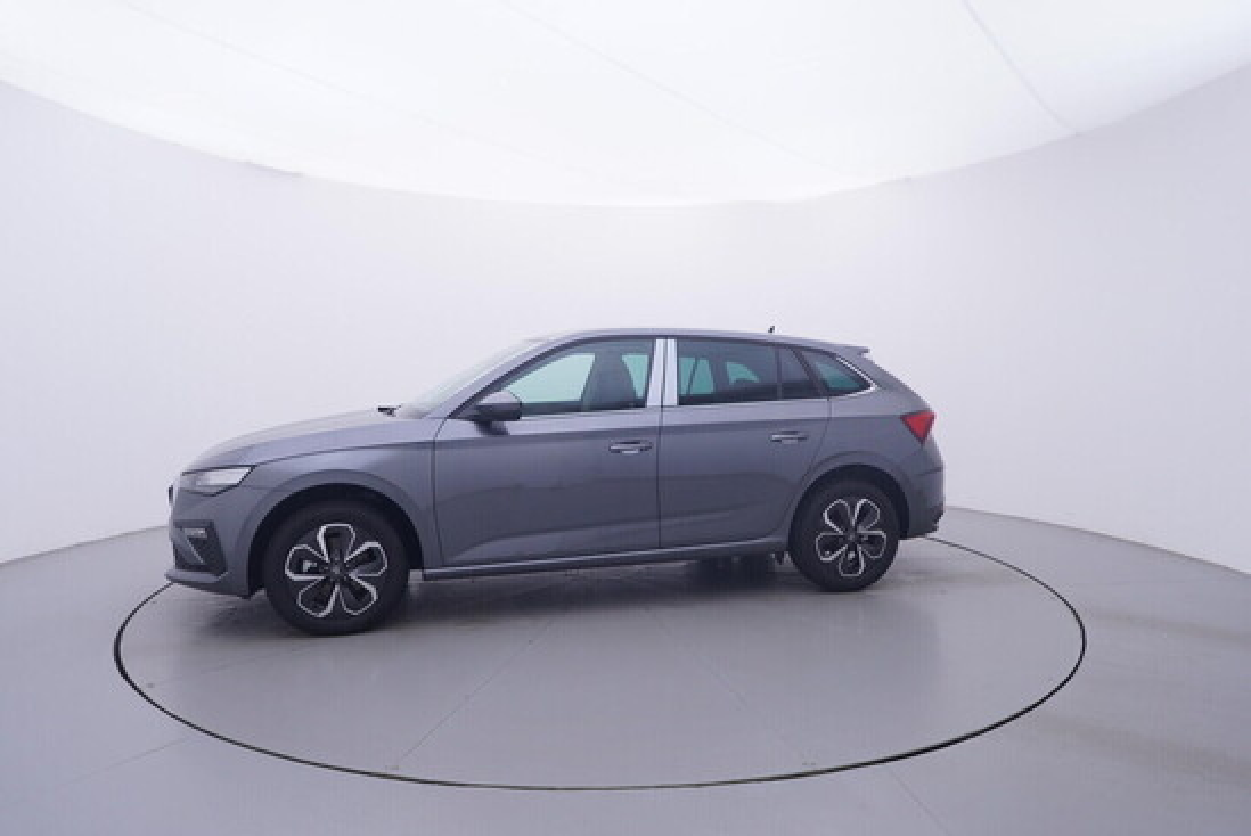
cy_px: 418
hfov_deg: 77.3
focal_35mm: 22
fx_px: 782
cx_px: 626
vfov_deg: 56.2
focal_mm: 15
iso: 200
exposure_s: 1/80
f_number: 5
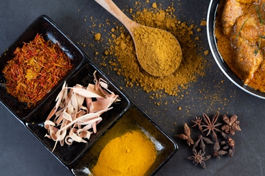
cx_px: 180
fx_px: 684
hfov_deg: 21.8
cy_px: 78
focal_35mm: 93
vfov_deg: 14.7
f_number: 5
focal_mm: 60
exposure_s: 1/125
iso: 100
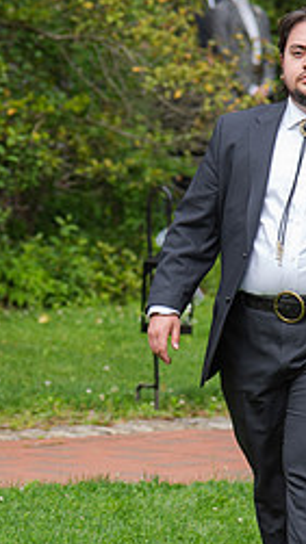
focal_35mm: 330
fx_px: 4765
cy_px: 237
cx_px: 175
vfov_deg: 6.5
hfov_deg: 3.7
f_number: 4
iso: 100
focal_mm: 100
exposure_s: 1/400
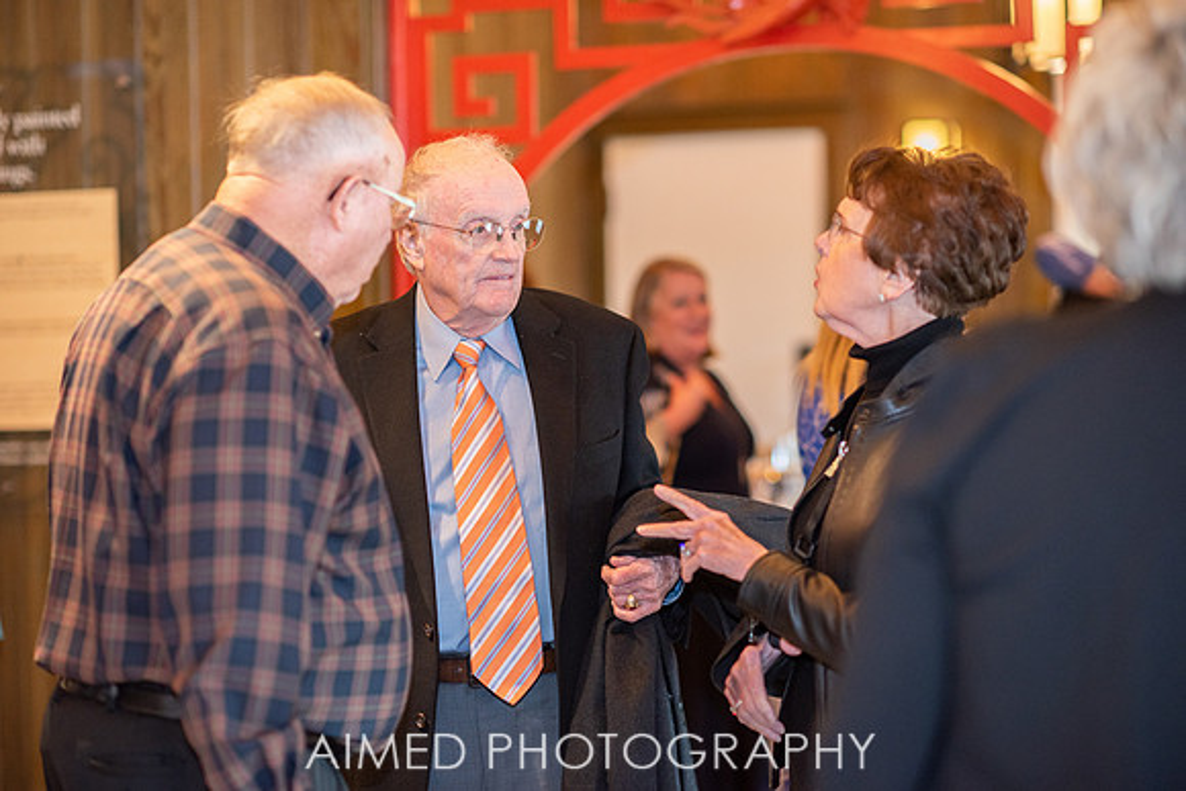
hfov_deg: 23.3
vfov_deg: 15.7
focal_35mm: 87
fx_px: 2875
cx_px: 584
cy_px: 396
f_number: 2
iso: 800
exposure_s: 1/200
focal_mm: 85
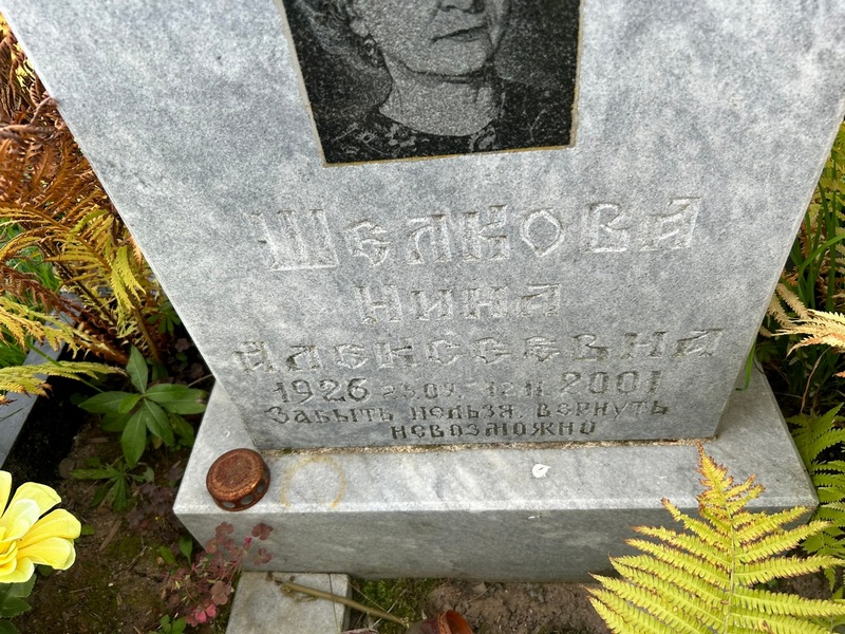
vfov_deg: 53.1
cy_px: 317
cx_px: 422
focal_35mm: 26
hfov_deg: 67.3
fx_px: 635
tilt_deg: -49.0
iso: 40
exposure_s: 1/225
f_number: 1.5
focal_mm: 5.7
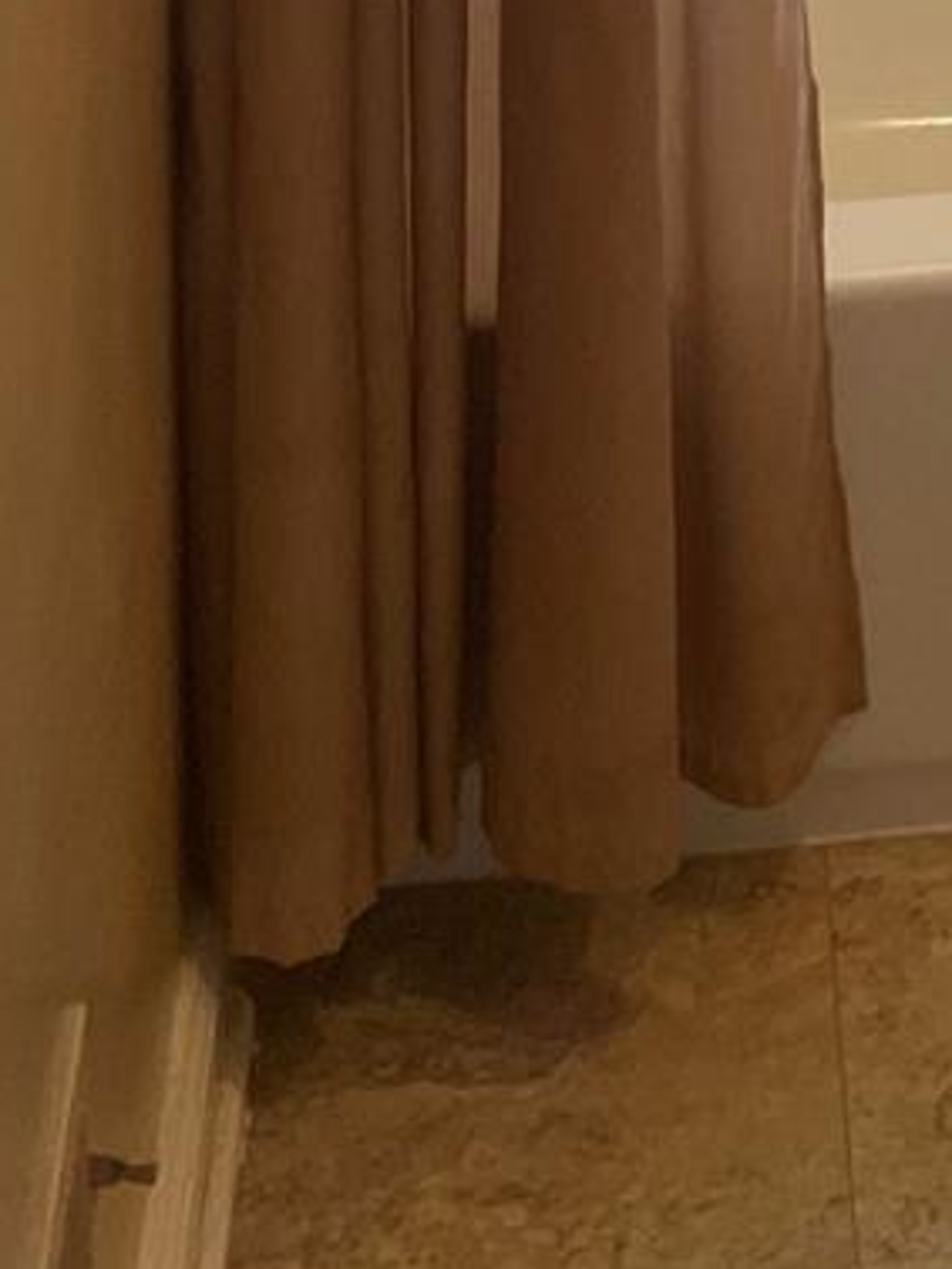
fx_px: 3885
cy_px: -1118
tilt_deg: -9.1
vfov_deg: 15.5
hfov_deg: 13.2
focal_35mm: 106
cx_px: 1416
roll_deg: -1.2
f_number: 1.6
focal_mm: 4.2
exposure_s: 1/60
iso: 80
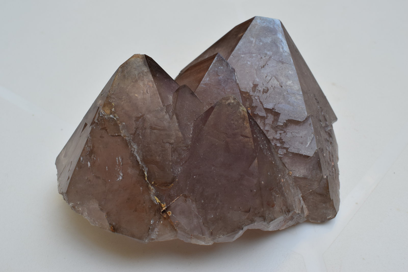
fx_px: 425
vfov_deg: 35.5
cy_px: 136
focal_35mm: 38
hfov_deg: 51.3
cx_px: 204
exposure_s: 1/40
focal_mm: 25
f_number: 14
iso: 640
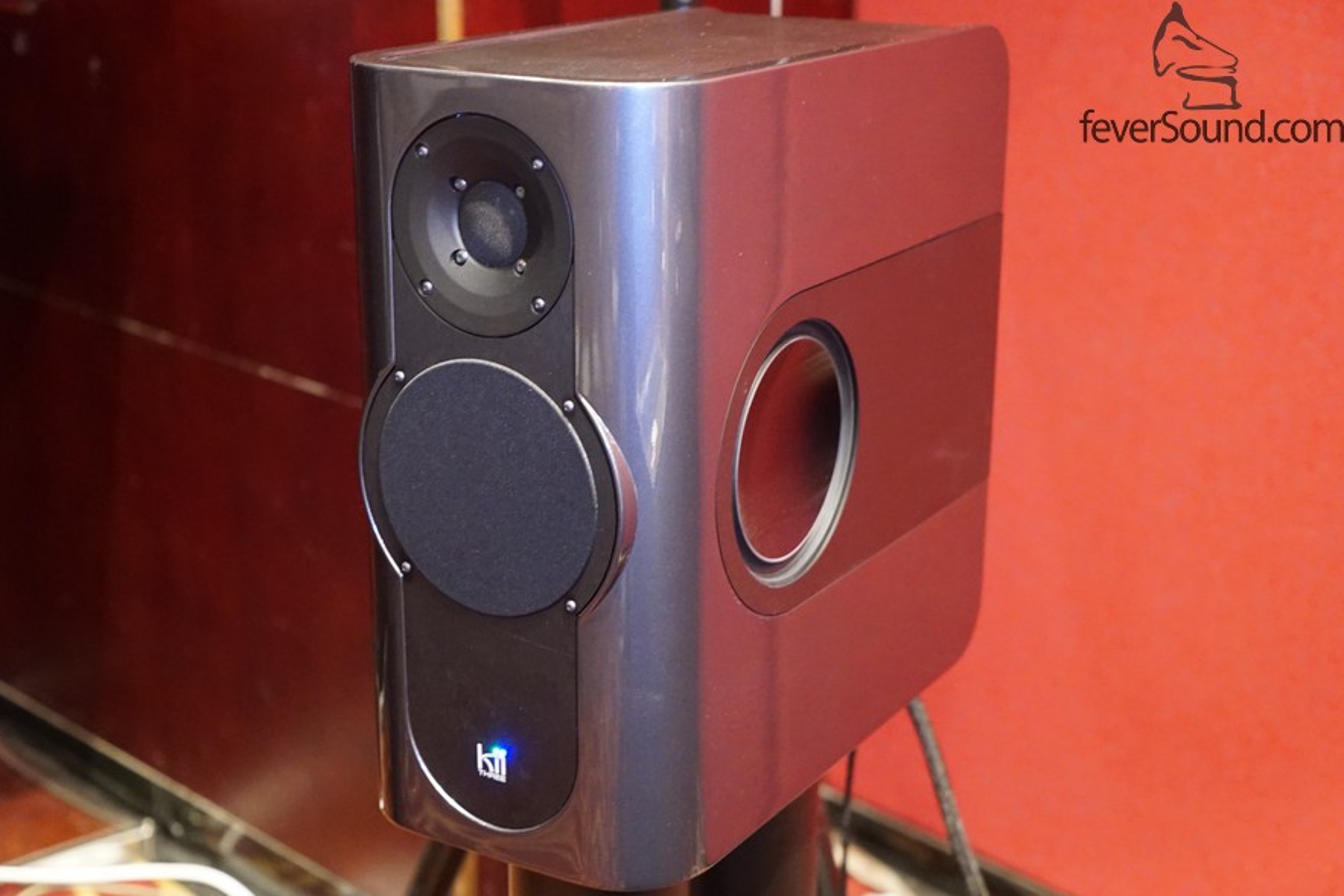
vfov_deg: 26.0
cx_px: 674
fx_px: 1942
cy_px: 454
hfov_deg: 38.2
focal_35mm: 52
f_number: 4
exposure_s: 1/30
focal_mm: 51
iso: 10000
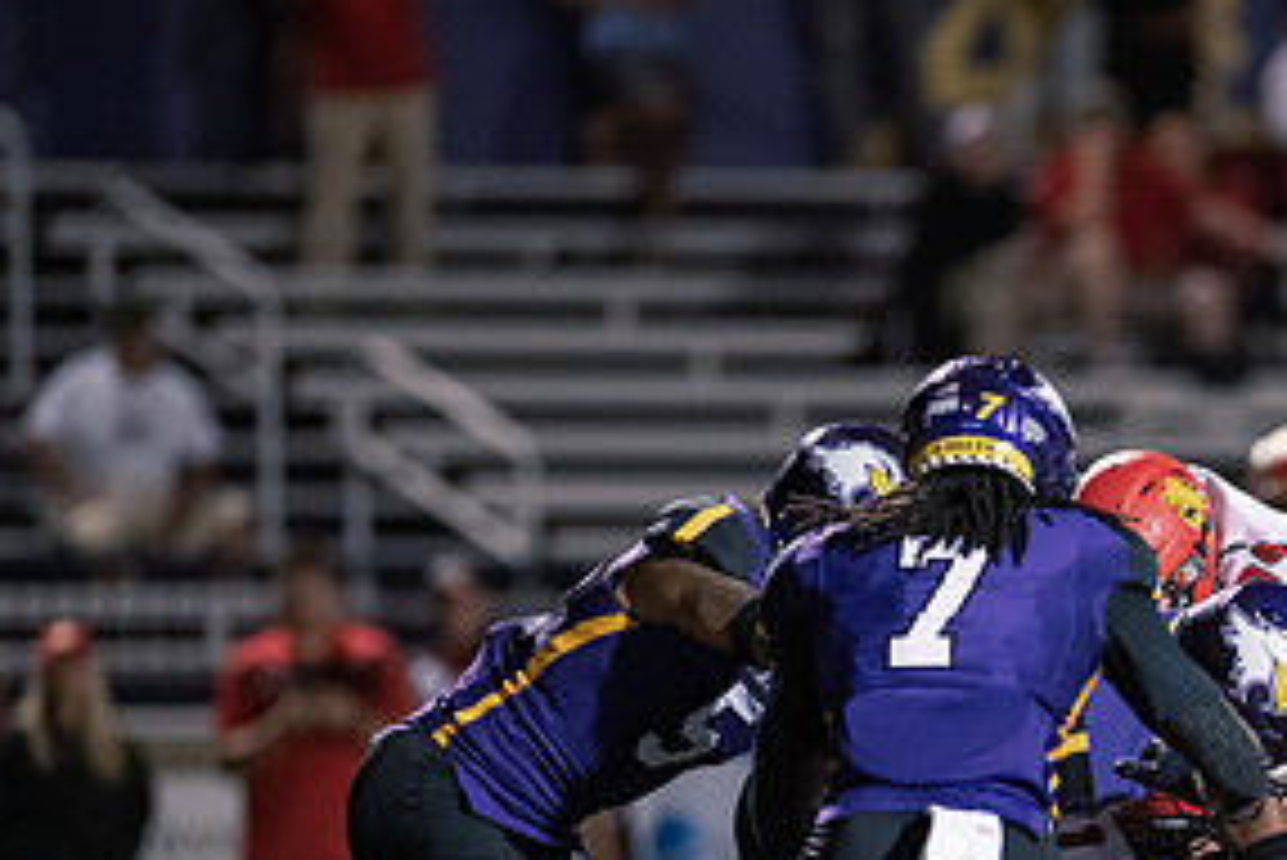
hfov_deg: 3.4
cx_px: 1296
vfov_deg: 2.3
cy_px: 750
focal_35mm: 609
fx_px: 21782
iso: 6400
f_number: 2.8
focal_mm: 300
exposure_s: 1/640
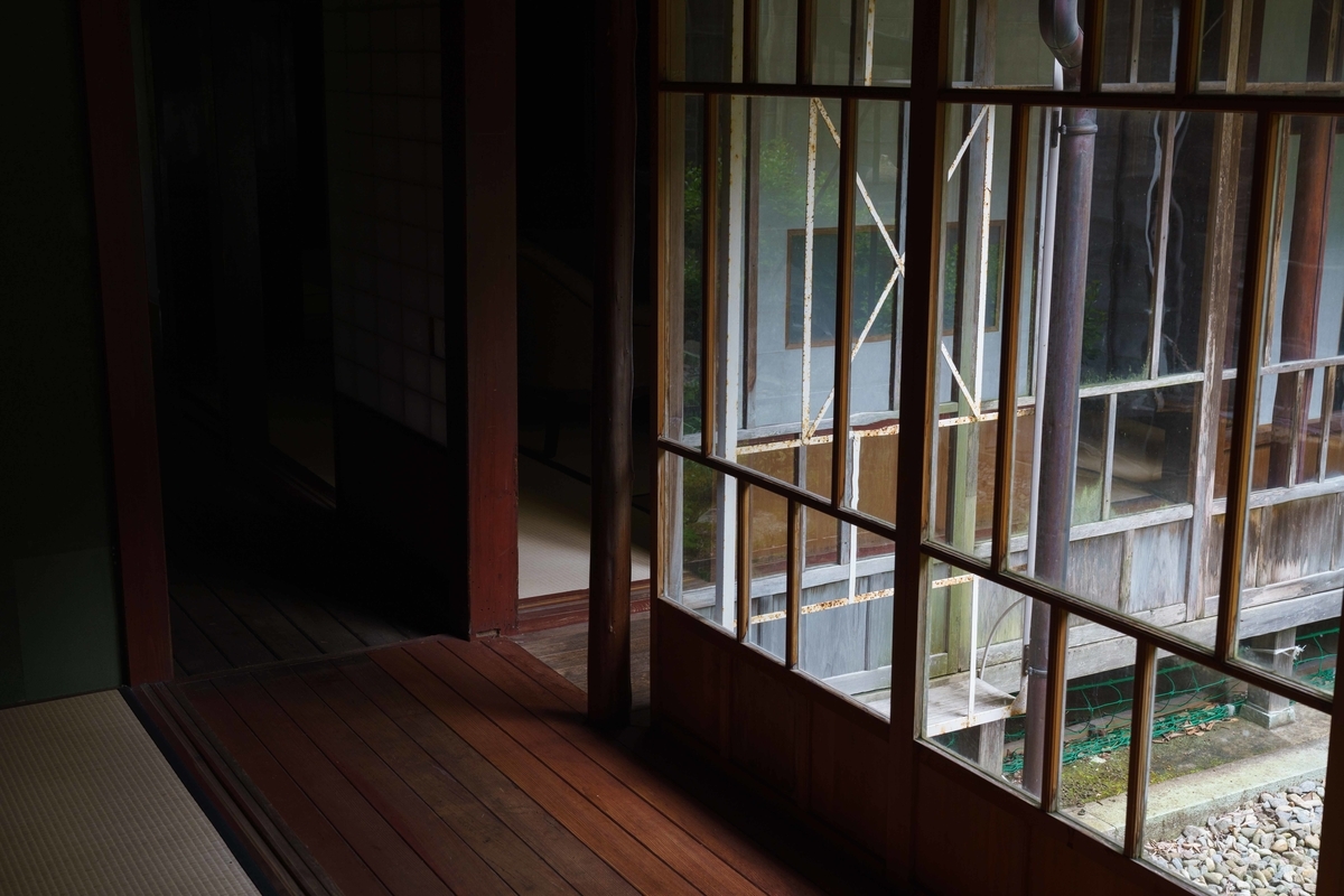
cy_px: 448
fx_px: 1605
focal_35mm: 43
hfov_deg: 45.4
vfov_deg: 31.2
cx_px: 672
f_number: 6.3
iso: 400
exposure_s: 1/100
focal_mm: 43
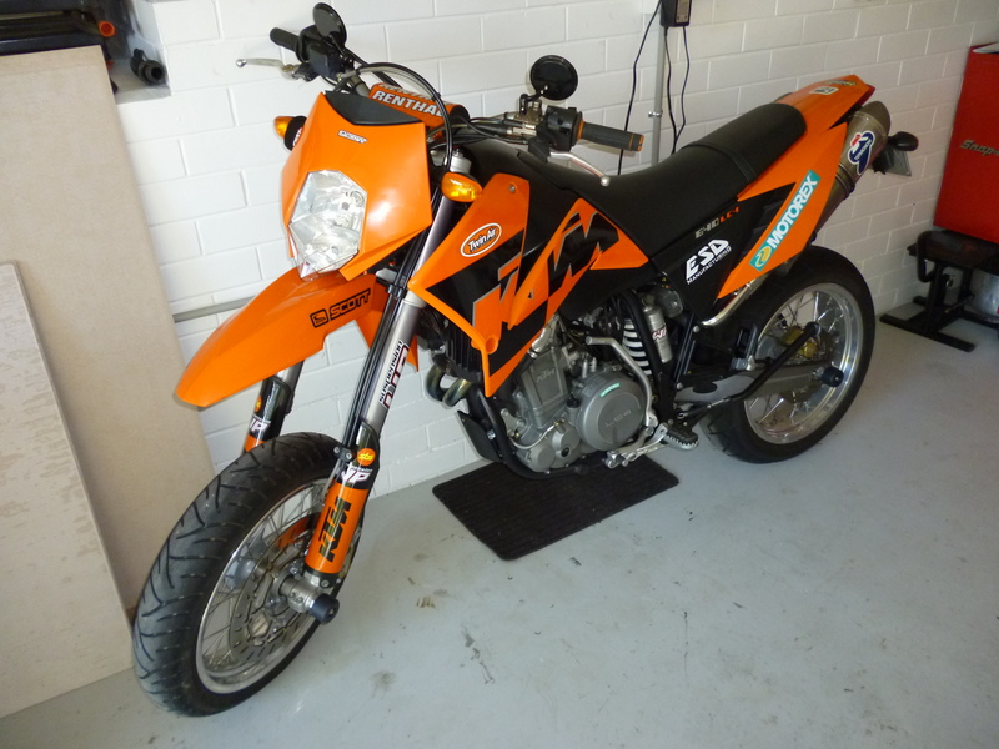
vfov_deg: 49.7
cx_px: 500
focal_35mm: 28
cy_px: 374
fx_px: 808
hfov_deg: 63.4
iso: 250
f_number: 3.1
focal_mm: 5
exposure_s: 1/60
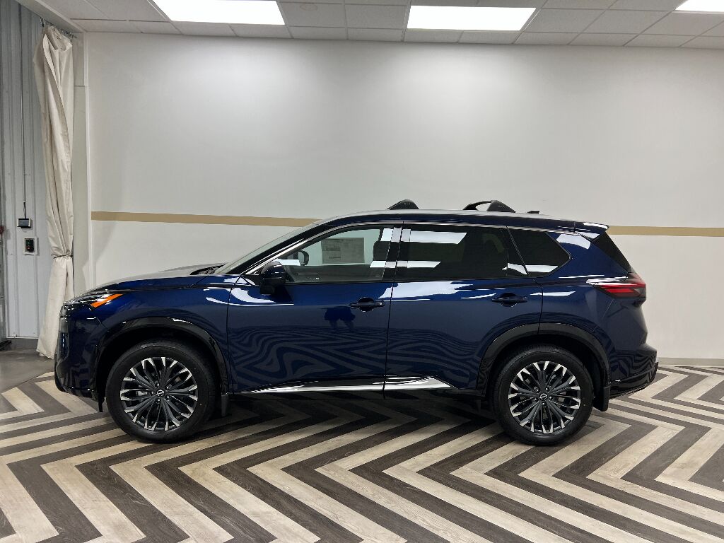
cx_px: 362
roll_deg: -1.8
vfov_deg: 53.1
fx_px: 544
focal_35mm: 26
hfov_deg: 67.3
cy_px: 272
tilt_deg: -4.5
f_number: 1.5
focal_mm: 5.7
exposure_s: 1/120
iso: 64
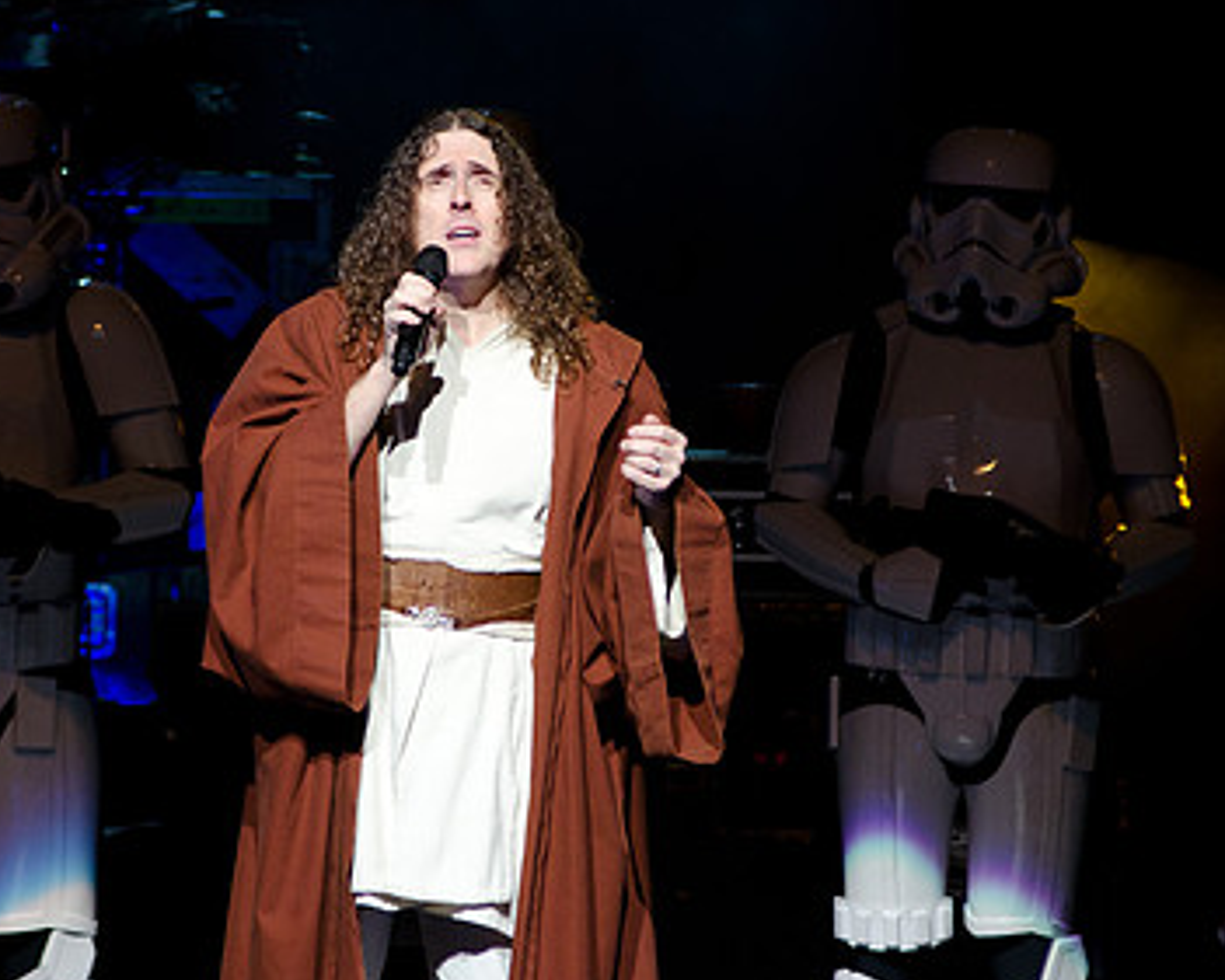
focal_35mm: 395
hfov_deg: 4.9
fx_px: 14325
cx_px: 565
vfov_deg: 3.9
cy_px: 464
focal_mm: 170
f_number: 4.5
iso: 1000
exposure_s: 1/1000
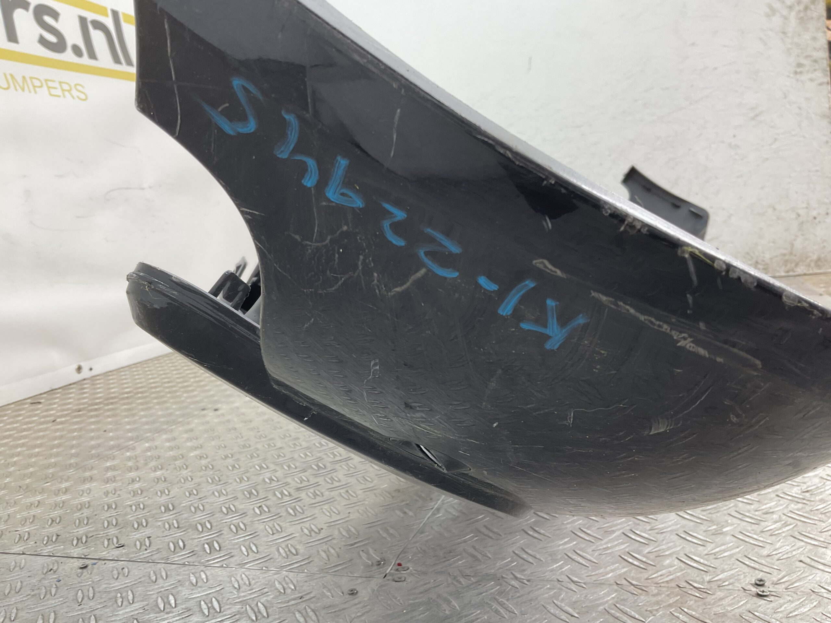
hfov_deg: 61.7
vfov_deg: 48.2
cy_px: 312
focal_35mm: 29
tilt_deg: -6.9
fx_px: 696
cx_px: 416
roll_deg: +6.0
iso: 25
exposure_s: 1/100
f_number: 1.8
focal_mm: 3
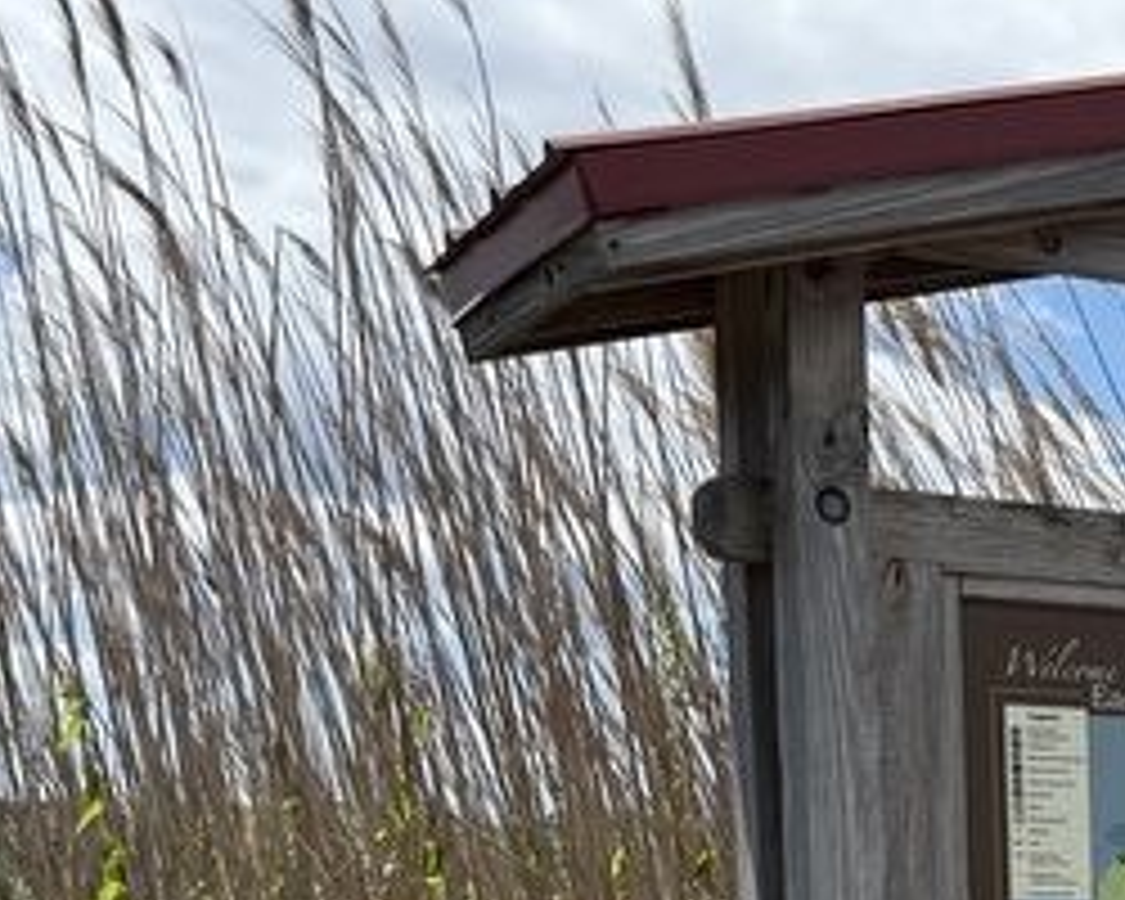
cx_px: 1508
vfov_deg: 18.8
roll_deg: -0.1
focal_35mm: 75
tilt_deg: -6.0
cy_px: 1192
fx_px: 2497
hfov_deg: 22.4
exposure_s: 1/4673
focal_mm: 6.76
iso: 100
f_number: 1.78
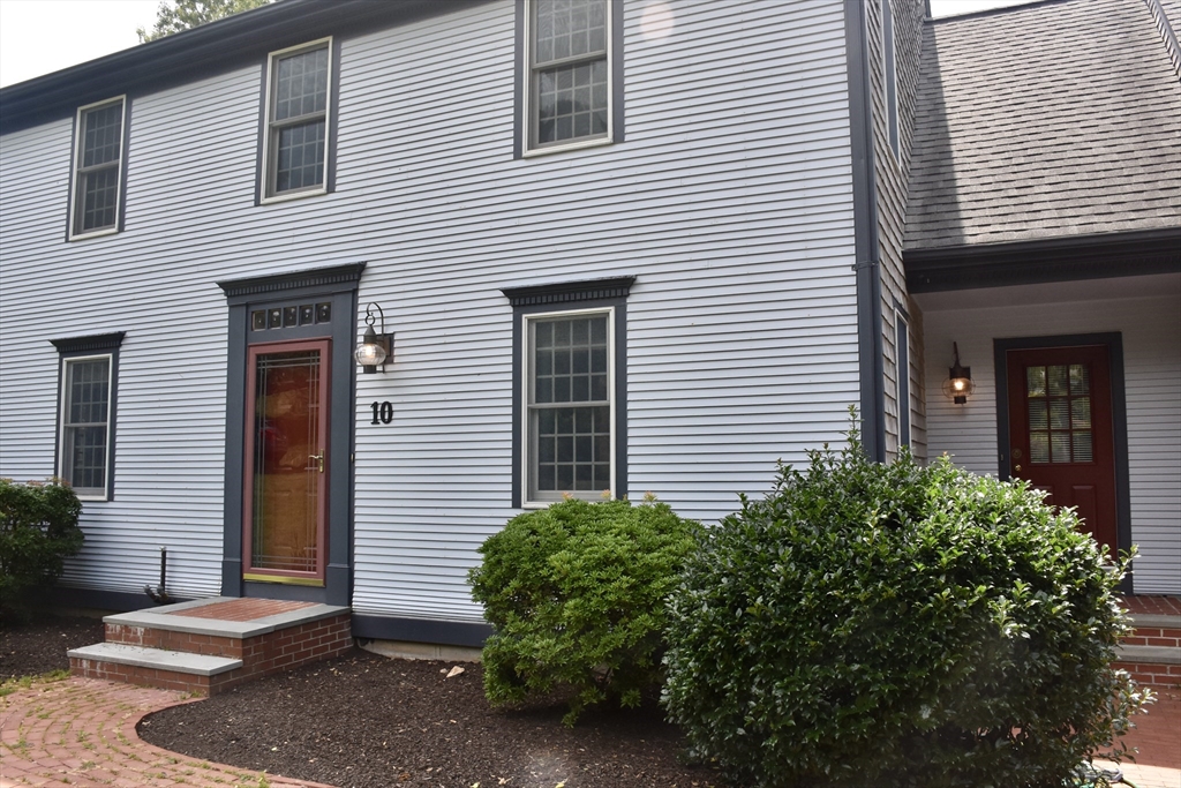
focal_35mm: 27
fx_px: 886
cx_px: 590
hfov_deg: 67.4
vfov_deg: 47.9
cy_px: 394
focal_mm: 18
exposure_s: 1/500
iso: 500
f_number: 8
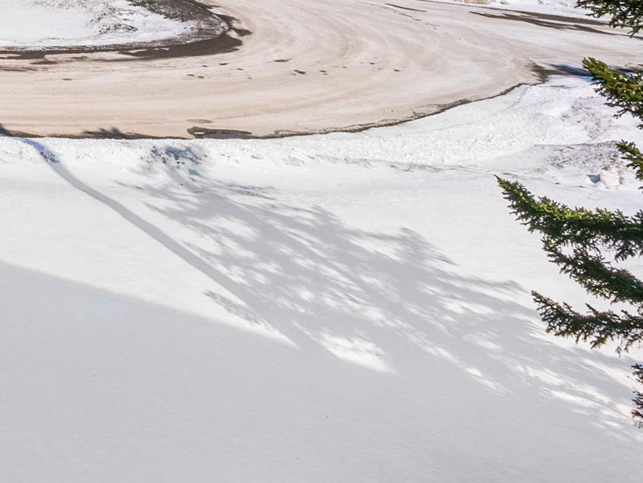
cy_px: -198
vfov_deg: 23.3
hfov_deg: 26.0
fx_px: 985
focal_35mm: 53
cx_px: -334
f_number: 8
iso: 200
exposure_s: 1/1000
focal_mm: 8
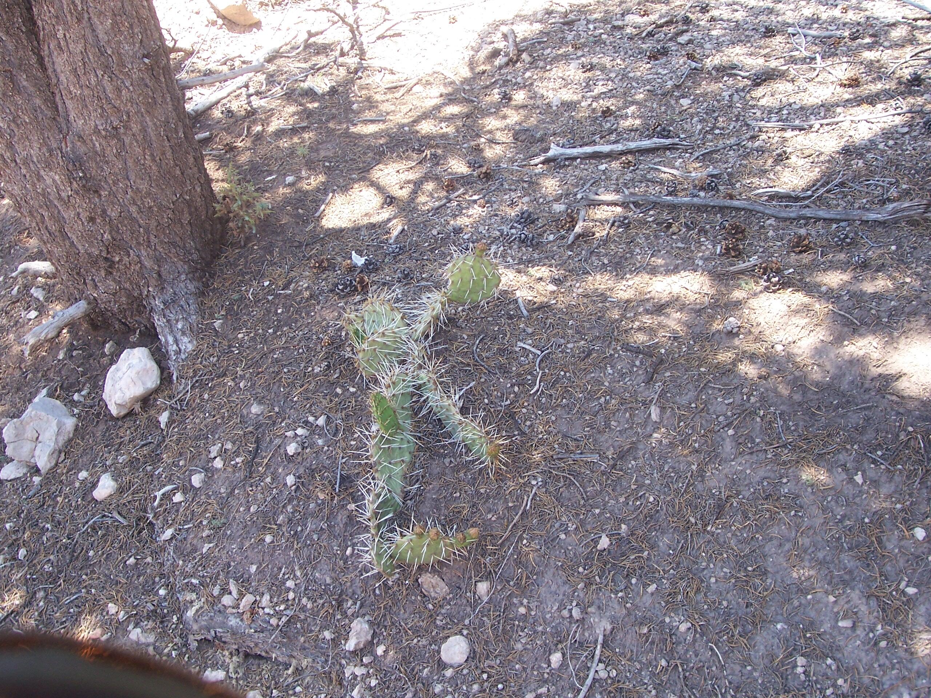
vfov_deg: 34.3
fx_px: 1130
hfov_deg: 44.8
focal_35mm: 42
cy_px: 349
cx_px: 466
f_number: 3
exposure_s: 1/125
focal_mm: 7
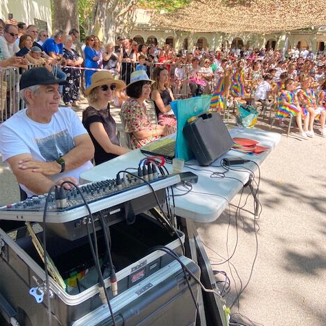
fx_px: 330
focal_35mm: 31
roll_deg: -1.4
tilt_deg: -10.1
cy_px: 120
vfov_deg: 51.9
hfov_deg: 52.5
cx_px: 162
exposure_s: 1/479
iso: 32
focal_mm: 4.25
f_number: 1.8
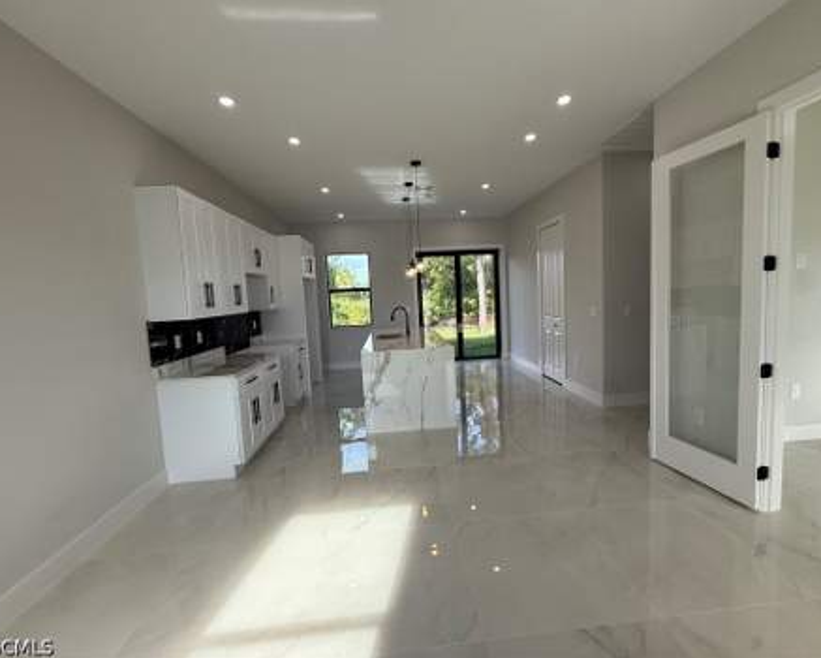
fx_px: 365
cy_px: 323
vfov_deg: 84.1
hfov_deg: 96.8
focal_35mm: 15
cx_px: 421
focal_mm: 2.22
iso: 64
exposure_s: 1/200
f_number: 2.2
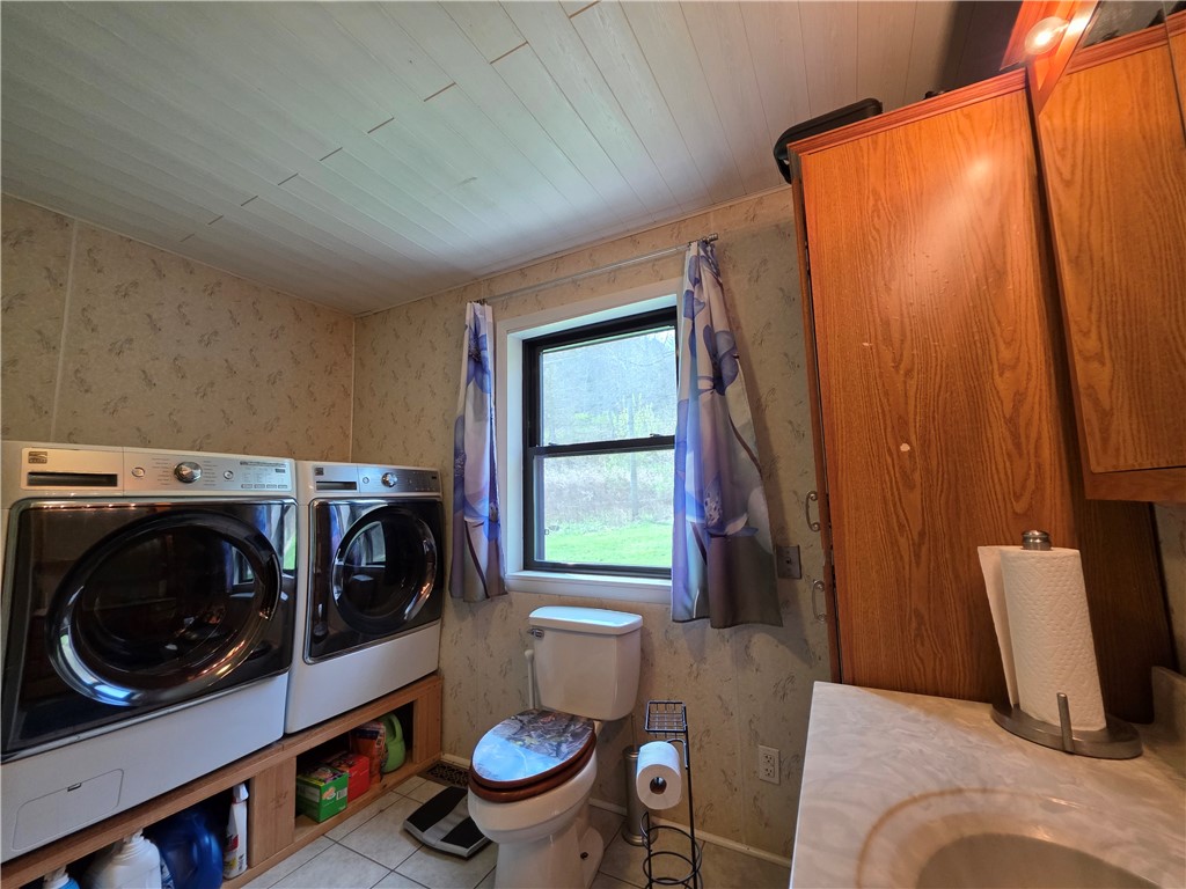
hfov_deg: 106.2
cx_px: 593
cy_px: 444
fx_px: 445
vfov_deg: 89.9
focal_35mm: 13
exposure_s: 1/120
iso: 200
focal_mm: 2.2
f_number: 1.9
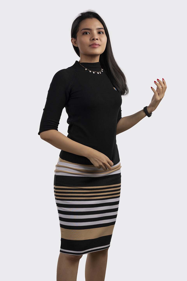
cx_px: 94
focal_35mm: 105
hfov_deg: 13.0
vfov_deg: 19.5
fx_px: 818
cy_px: 140
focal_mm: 105
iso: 64
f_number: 7.1
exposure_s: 1/250
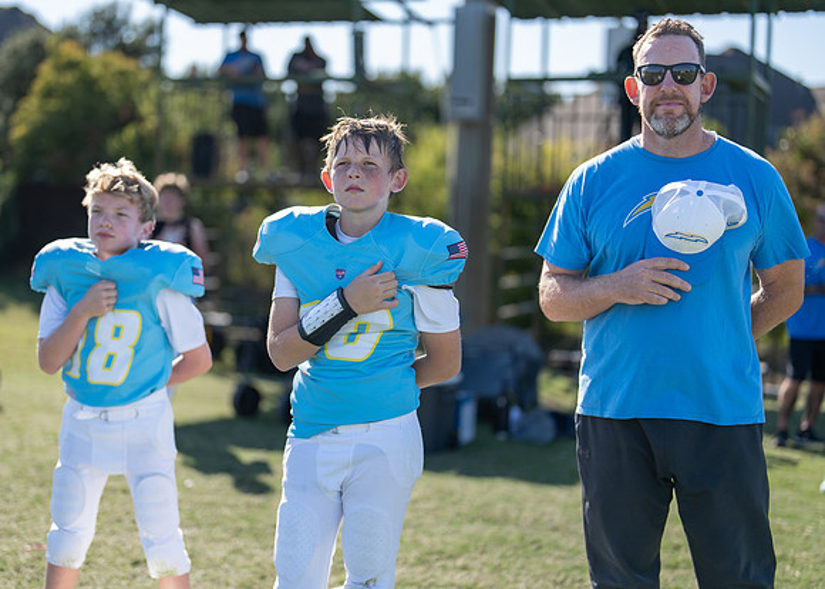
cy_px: 312
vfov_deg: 25.2
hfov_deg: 34.7
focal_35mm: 56
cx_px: 353
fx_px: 1317
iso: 100
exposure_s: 1/4000
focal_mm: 50
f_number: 1.2
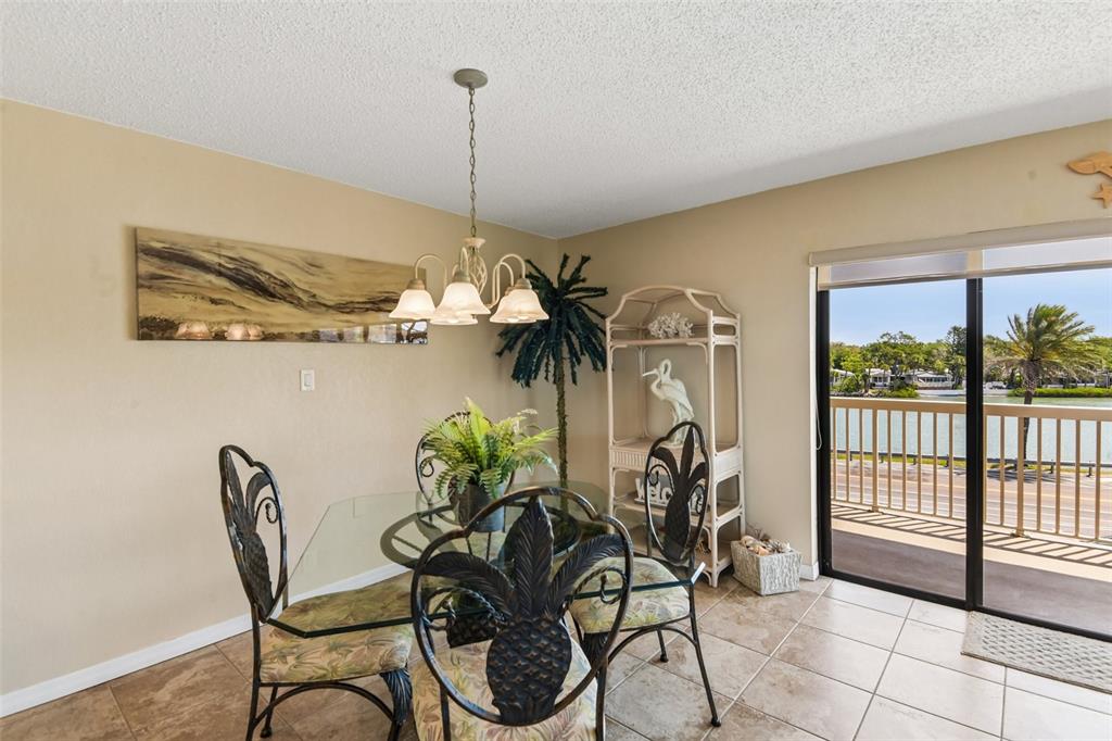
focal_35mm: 17
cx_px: 556
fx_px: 525
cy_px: 370
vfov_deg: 70.4
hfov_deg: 93.3
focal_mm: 17
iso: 400
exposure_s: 1/60
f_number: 8
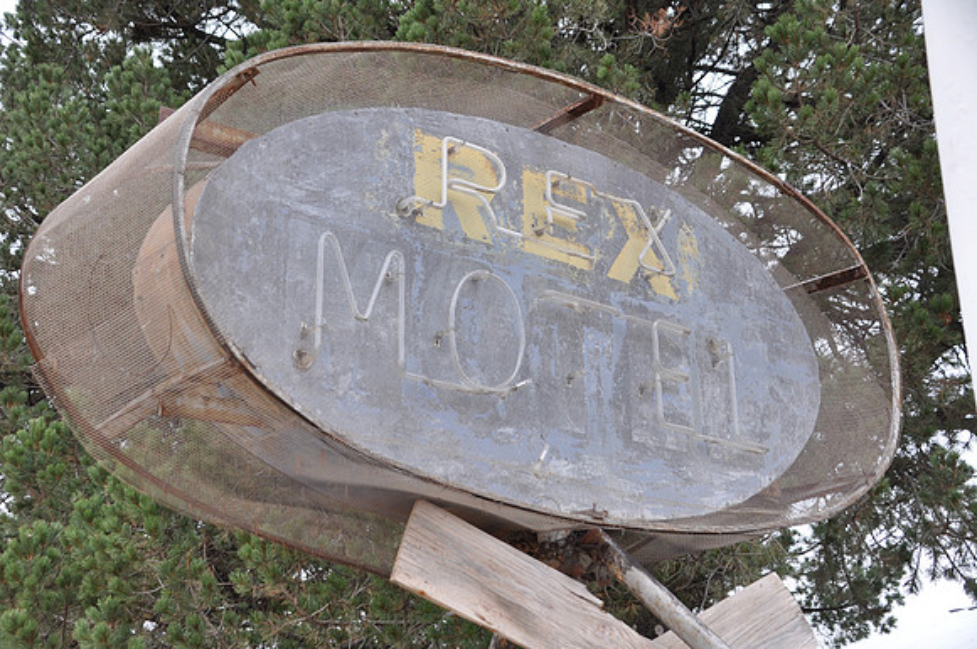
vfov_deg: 23.7
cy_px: 324
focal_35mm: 57
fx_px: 1545
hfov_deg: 35.1
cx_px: 488
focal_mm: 38
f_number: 7.1
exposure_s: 1/50
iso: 200
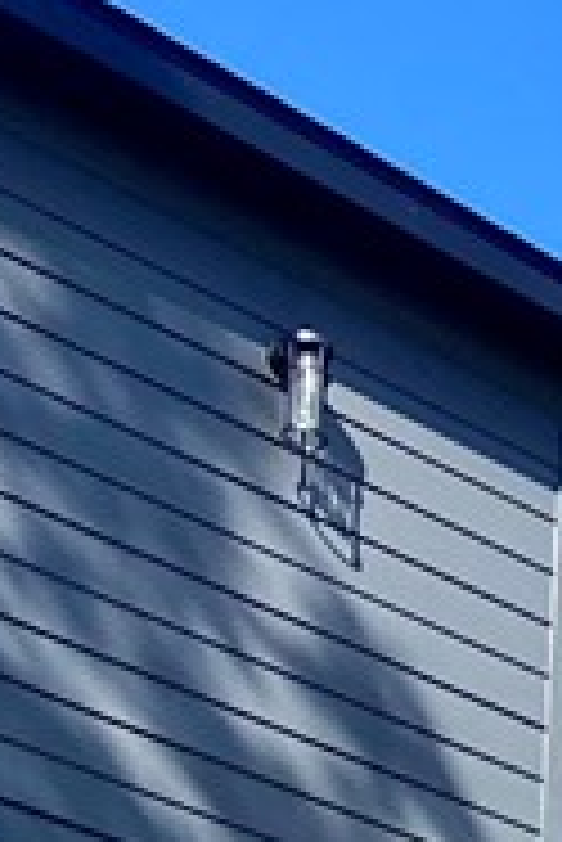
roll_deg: -1.3
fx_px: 3459
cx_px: 1479
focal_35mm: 148
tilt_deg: +8.4
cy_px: 1765
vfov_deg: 12.1
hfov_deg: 8.3
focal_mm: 4.25
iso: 32
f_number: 1.8
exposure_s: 1/1232
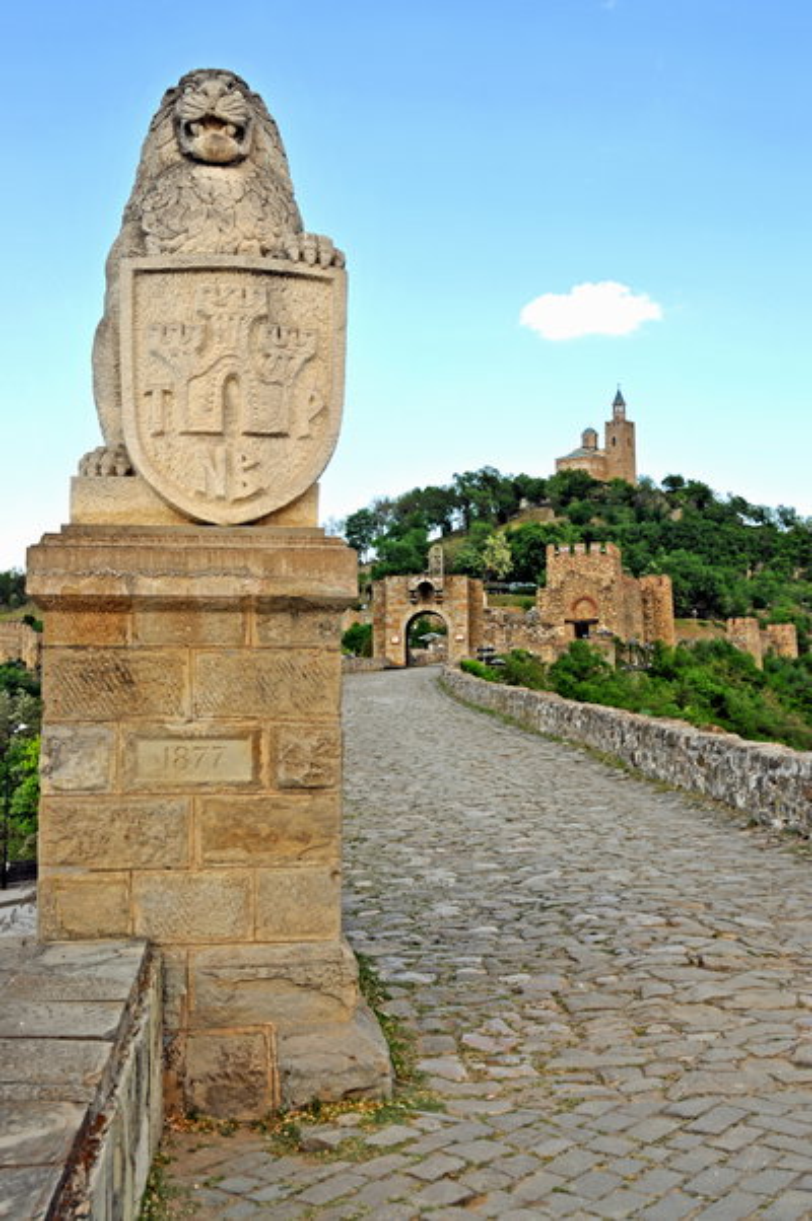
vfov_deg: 49.6
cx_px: 406
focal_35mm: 39
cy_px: 610
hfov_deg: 34.1
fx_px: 1322
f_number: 9
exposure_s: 1/320
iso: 200
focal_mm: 26
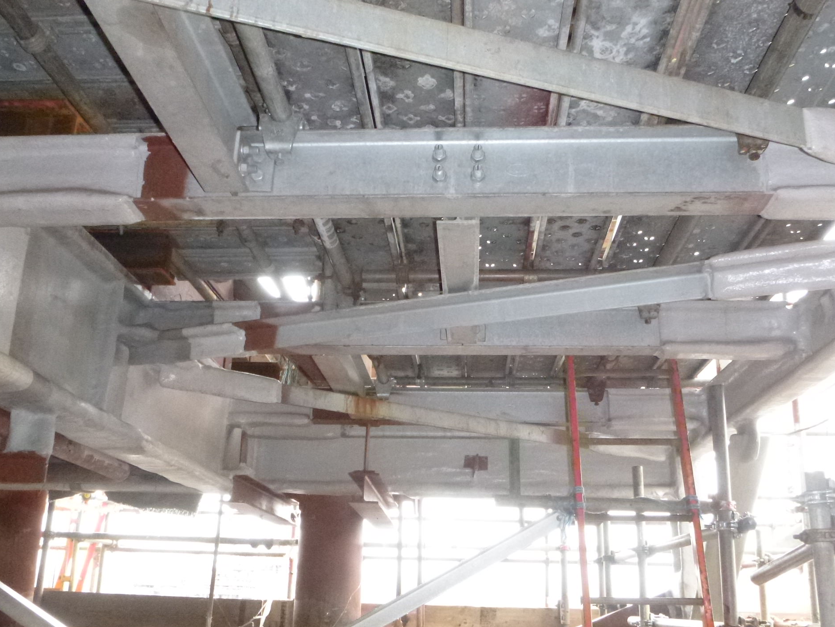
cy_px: 361
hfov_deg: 54.0
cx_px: 414
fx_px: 820
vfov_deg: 41.7
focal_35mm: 34
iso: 640
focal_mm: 4.5
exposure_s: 1/60
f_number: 3.9
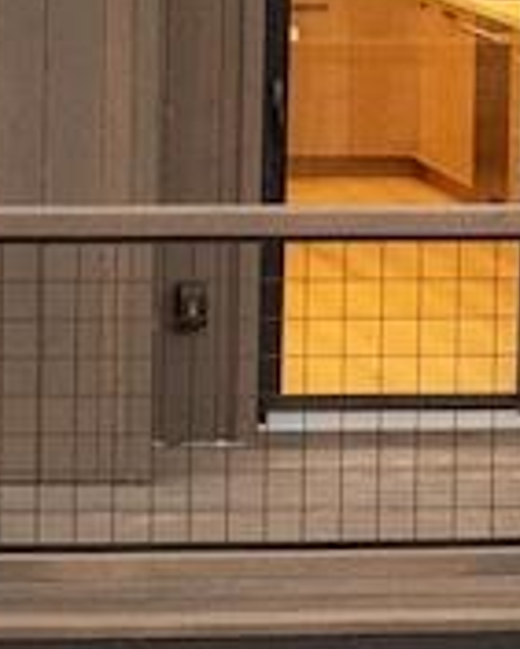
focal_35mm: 226
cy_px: 87
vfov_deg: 8.5
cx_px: -284
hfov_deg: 6.7
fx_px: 4344
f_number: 3.2
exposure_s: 1/50
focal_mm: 12.29
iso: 200
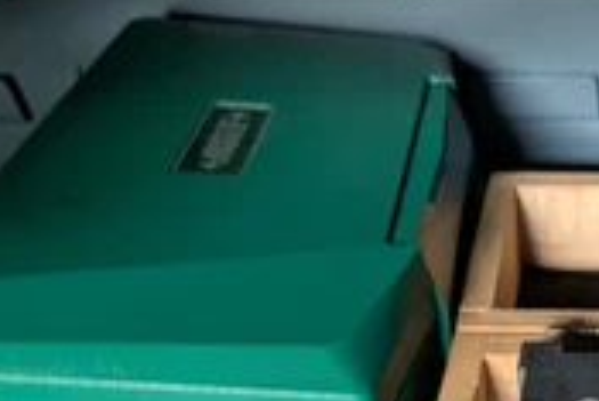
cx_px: 654
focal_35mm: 57
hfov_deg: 31.3
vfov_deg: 23.2
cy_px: 362
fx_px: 949
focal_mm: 6.9
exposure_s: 1/50
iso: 1269
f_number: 1.68
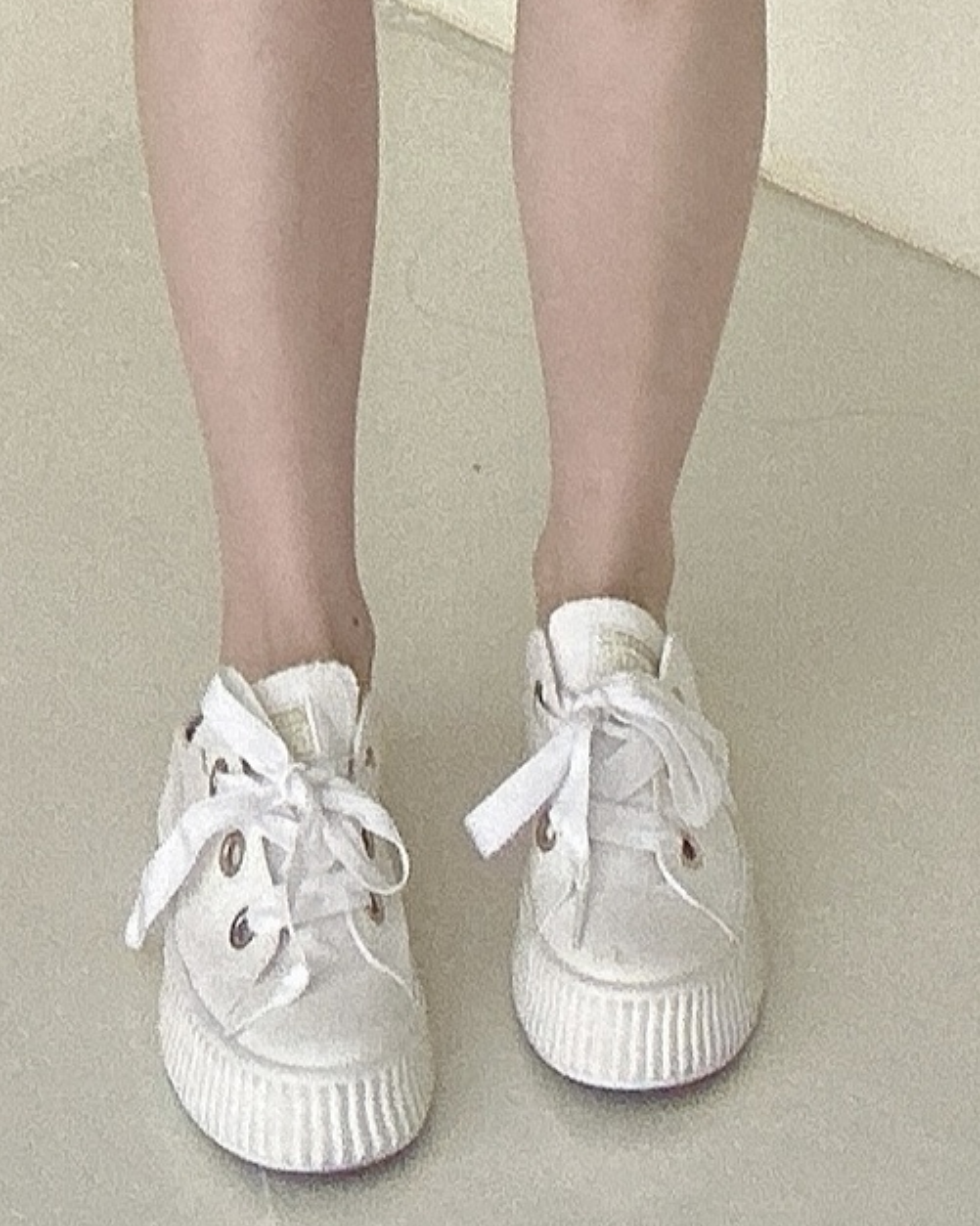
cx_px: 438
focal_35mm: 86
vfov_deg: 17.4
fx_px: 3120
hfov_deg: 17.8
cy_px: -1073
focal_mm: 2.69
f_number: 1.9
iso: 80
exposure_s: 1/61
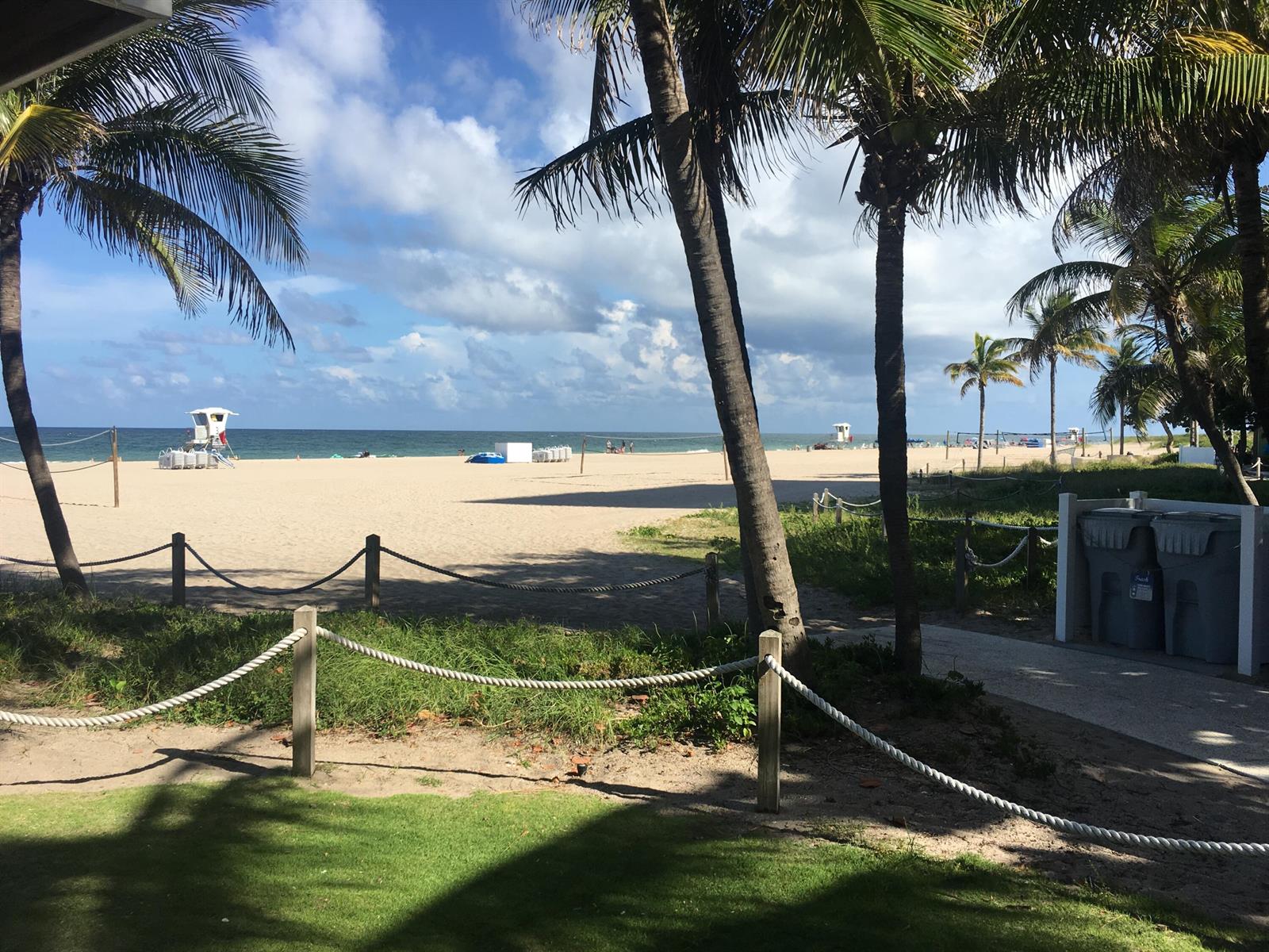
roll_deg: +0.9
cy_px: 476
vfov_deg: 48.2
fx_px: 1063
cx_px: 634
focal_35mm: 29
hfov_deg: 61.7
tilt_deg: -1.3
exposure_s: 1/1508
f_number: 2.2
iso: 25
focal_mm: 4.15
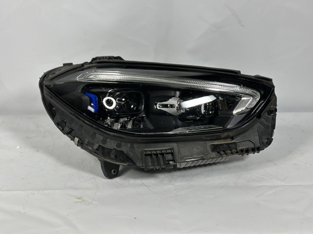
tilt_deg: -21.9
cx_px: 156
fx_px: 434
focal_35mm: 48
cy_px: 117
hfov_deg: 39.7
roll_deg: +0.3
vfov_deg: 30.2
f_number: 1.78
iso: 80
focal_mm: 6.86
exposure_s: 1/100
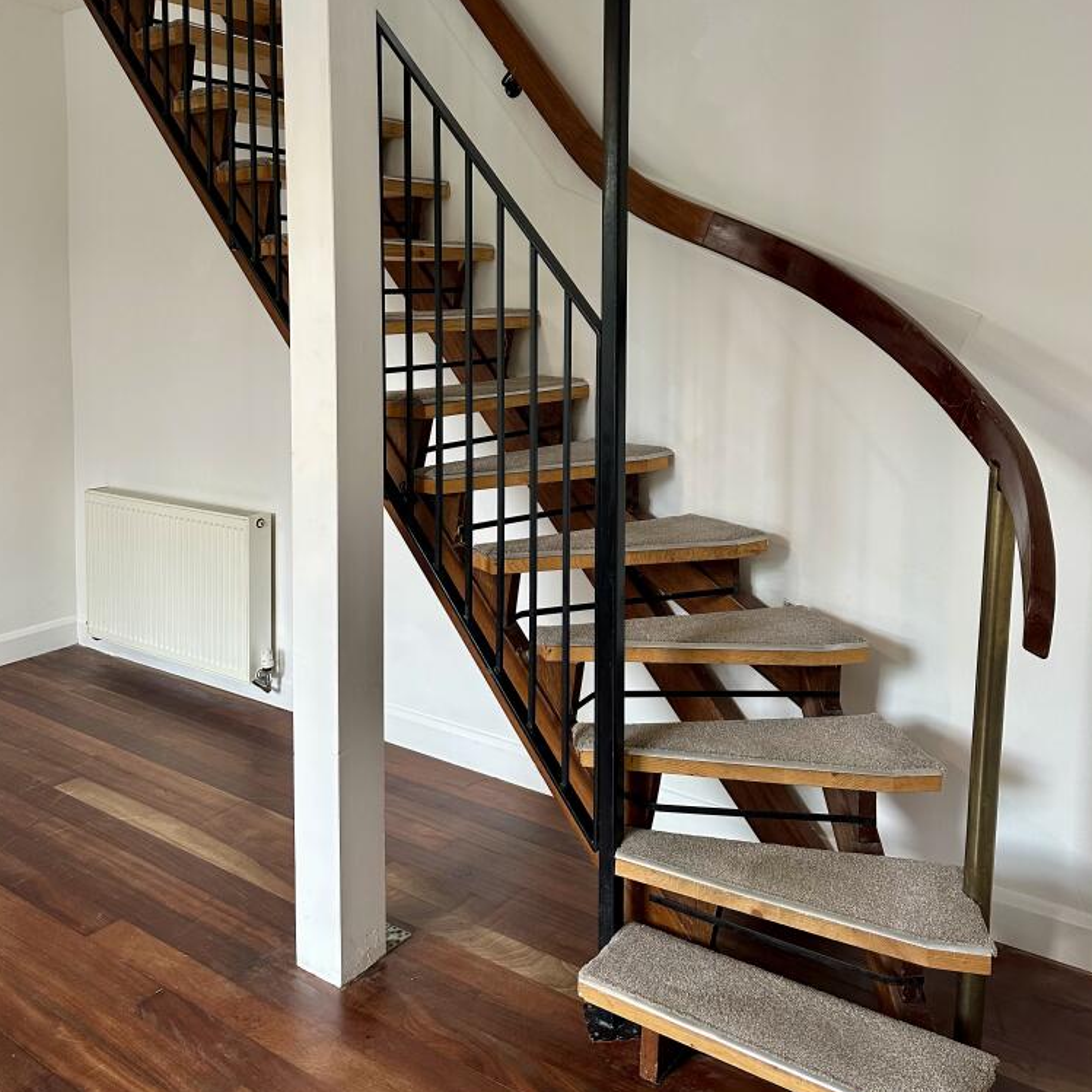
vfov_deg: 54.5
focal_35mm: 29
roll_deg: -0.6
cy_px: 364
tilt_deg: -3.2
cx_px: 551
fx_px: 1035
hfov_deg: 55.6
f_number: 1.78
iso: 200
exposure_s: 1/121
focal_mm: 6.86
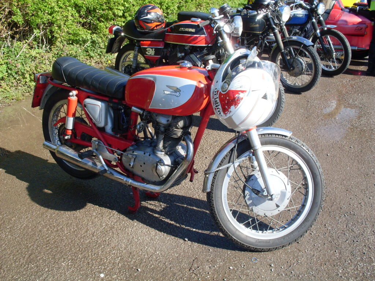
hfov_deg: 49.0
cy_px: 140
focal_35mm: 38
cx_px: 188
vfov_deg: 37.7
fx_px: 412
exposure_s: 1/90
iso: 80
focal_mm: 6.3
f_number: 8.4
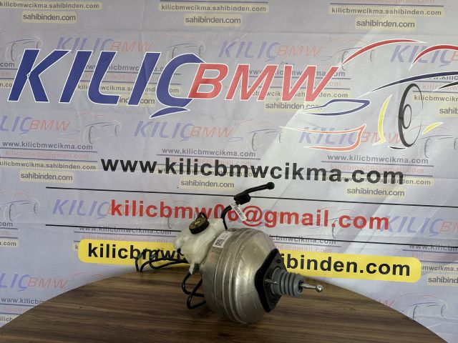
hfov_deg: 71.6
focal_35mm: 24
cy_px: 172
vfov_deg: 56.8
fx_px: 318
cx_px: 229
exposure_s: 1/121
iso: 64
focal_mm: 6.86
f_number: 1.78
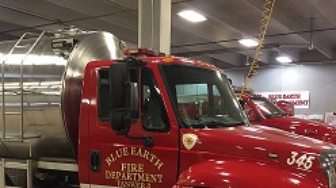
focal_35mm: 52
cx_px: 99
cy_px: 173
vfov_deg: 22.4
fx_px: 463
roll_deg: +0.0
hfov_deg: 39.2
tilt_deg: -5.7
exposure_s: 1/30
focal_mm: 4.15
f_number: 2.2
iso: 100
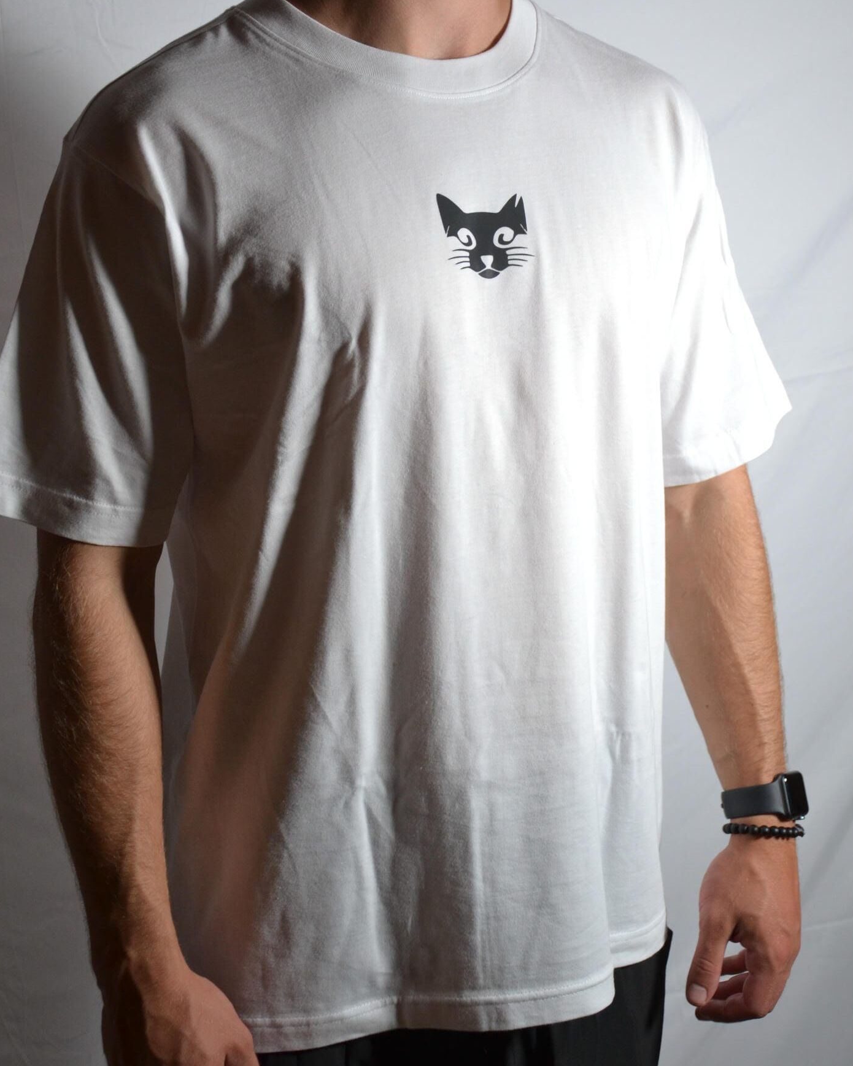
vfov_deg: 31.7
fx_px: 1879
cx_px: 427
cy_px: 495
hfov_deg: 25.6
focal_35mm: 60
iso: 800
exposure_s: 1/15
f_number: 4.5
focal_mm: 35
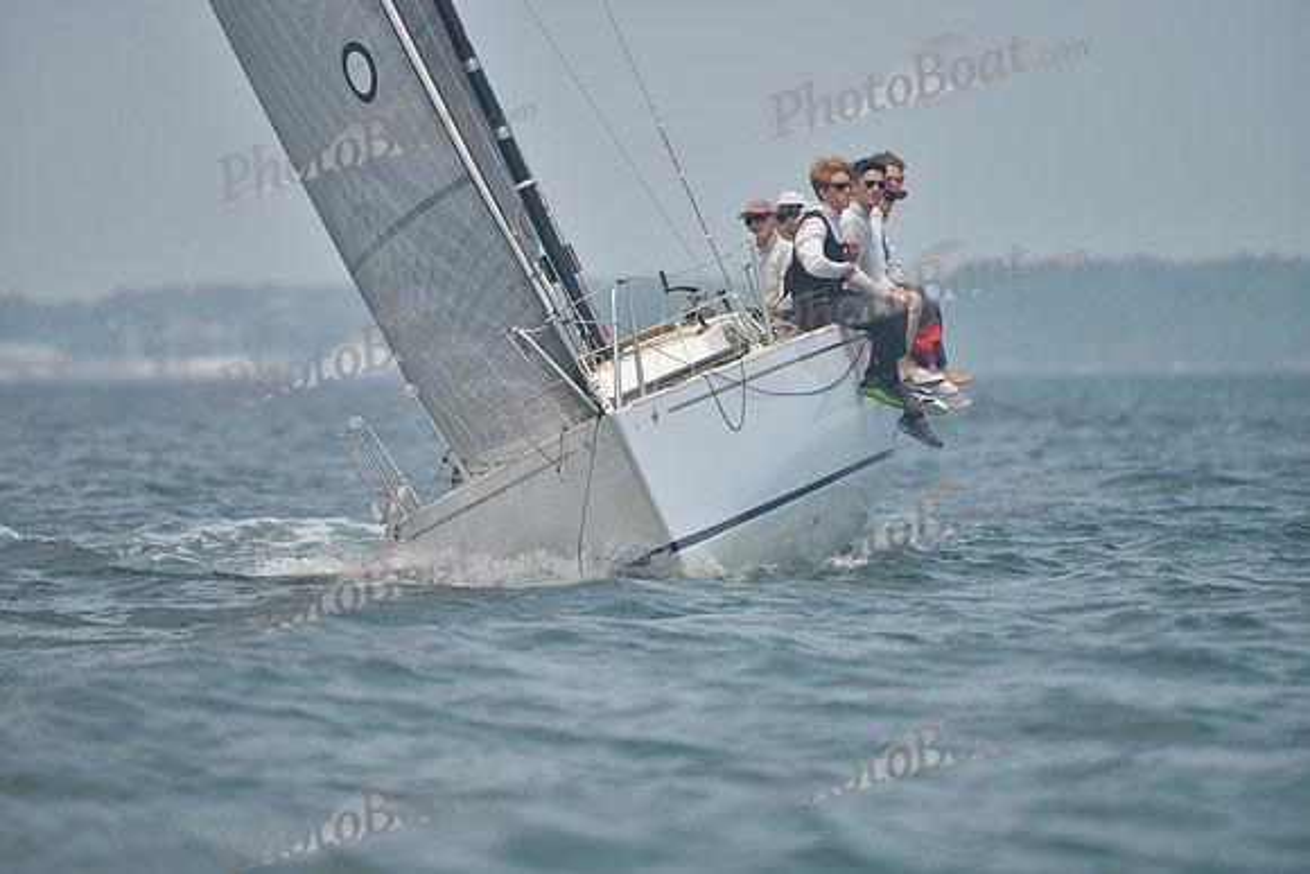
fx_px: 8735
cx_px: 655
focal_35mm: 240
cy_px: 437
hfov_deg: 8.6
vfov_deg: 5.7
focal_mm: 240
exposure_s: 1/1600
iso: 200
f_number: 4.5
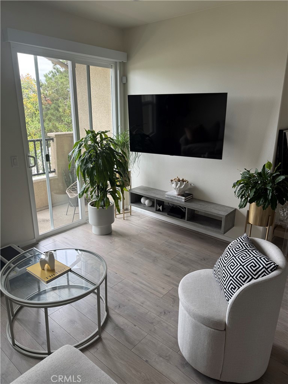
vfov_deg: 71.6
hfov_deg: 56.8
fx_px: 266
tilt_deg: -16.8
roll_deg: -1.1
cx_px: 144
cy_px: 192
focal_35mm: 24
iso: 50
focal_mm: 6.76
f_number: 1.78
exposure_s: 1/126
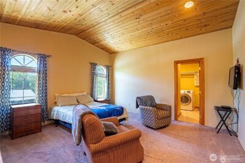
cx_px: 122
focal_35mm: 16
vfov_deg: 73.8
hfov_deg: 96.7
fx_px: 109
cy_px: 82
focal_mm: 16
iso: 200
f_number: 8
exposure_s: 1/50
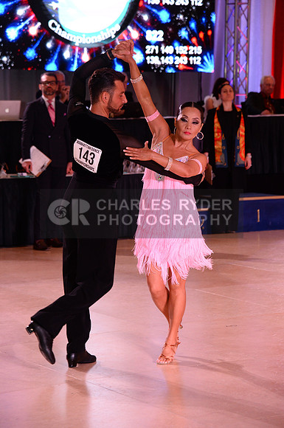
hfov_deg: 11.4
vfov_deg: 17.1
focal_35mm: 120
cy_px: 214
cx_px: 142
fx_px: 1424
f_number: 6.3
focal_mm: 120
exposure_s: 1/250
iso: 2500
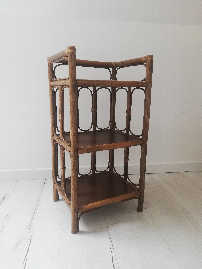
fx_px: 202
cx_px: 101
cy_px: 134
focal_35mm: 26
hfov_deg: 53.1
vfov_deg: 67.3
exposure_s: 1/50
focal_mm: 3.81
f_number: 2.2
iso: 160
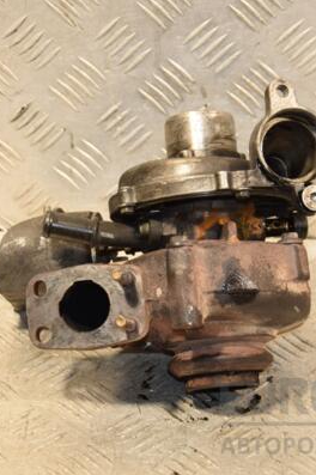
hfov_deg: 11.6
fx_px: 1556
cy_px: 237
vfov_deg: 17.4
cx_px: 198
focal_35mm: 118
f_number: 5
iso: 800
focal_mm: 52
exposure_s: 1/200
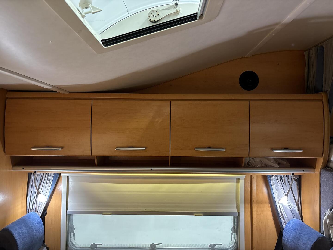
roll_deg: +0.8
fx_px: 250
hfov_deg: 67.3
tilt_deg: +1.1
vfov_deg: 53.1
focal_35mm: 26
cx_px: 166
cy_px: 125
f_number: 1.6
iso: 200
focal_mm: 5.96
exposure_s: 1/50
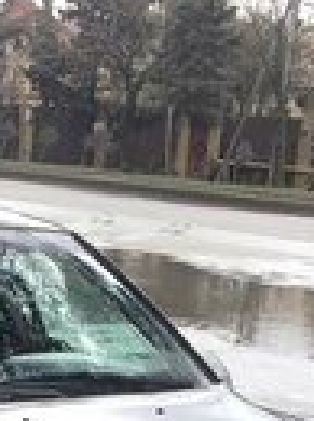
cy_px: 768
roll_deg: -2.6
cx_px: -52
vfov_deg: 15.2
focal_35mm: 111
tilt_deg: -23.9
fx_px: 1347
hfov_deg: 13.0
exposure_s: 1/618
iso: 32
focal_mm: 4.15
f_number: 2.2
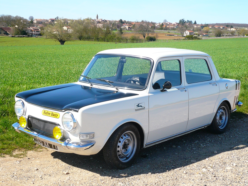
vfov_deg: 27.0
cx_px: 124
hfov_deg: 35.5
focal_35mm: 54
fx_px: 387
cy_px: 93
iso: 100
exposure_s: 1/500
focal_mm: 8.8
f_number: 3.8
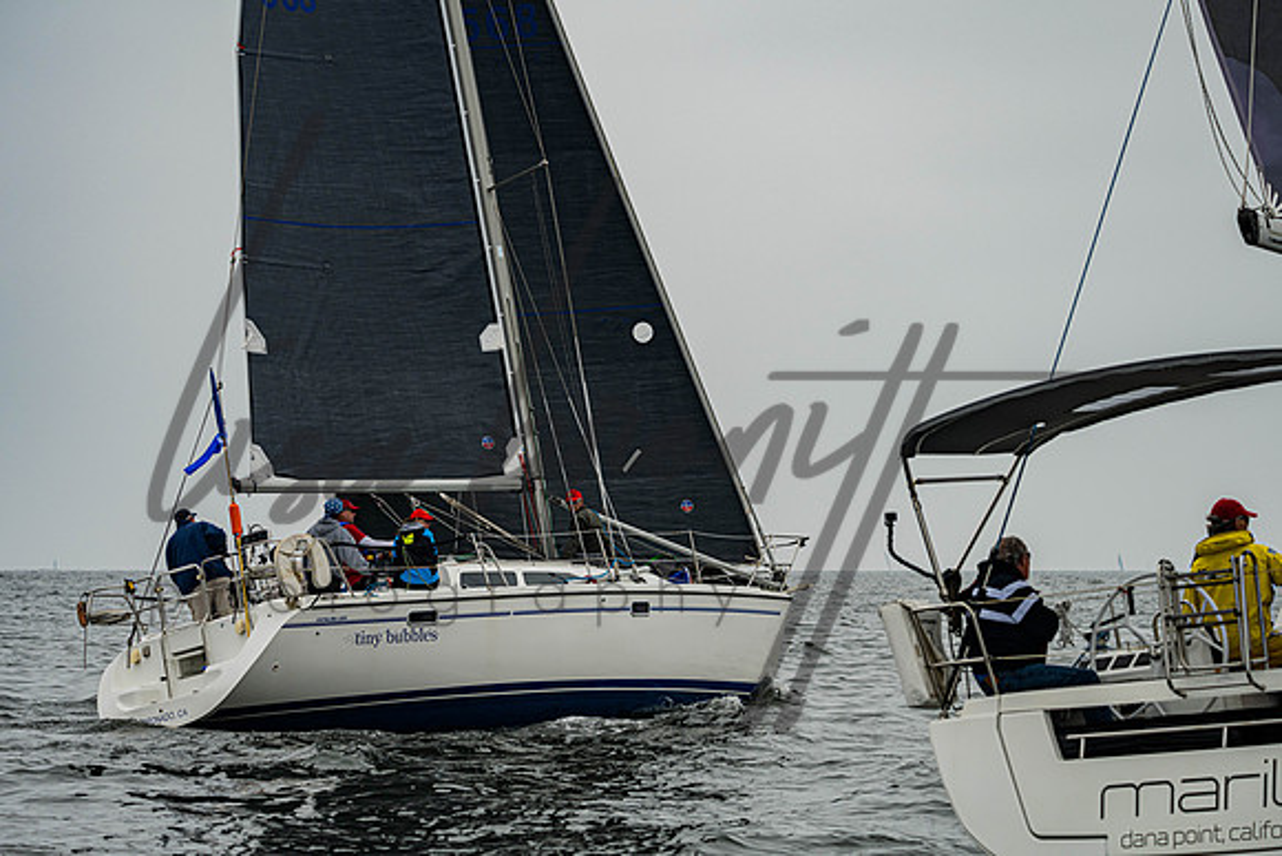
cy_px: 430
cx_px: 608
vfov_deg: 9.3
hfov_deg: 13.9
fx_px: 5247
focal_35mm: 147
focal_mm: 135
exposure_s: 1/3200
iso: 250
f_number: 5.6
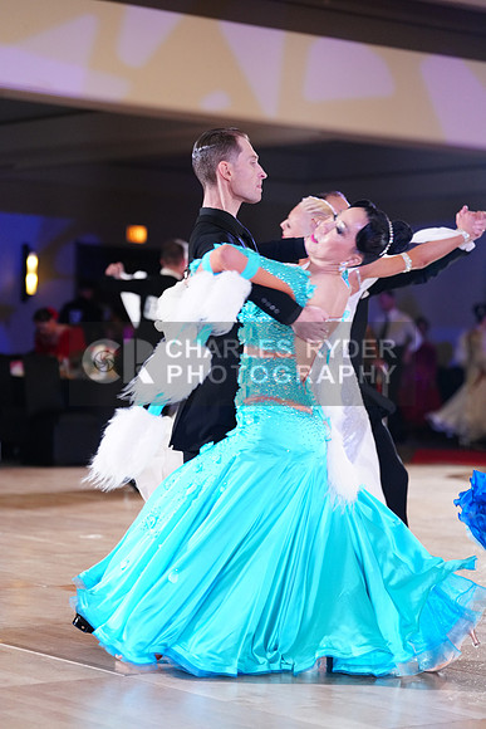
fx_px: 1902
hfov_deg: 14.6
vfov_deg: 21.7
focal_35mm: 94
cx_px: 243
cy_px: 364
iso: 2500
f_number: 2.8
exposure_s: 1/320
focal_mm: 94
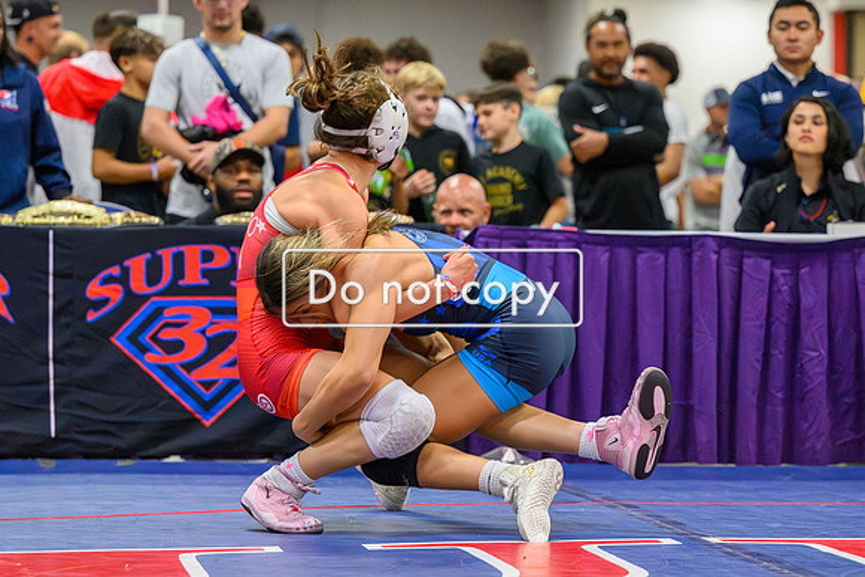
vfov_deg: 8.5
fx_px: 3867
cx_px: 377
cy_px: 323
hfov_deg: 12.8
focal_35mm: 161
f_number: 3.2
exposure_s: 1/800
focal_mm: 96
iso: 12800
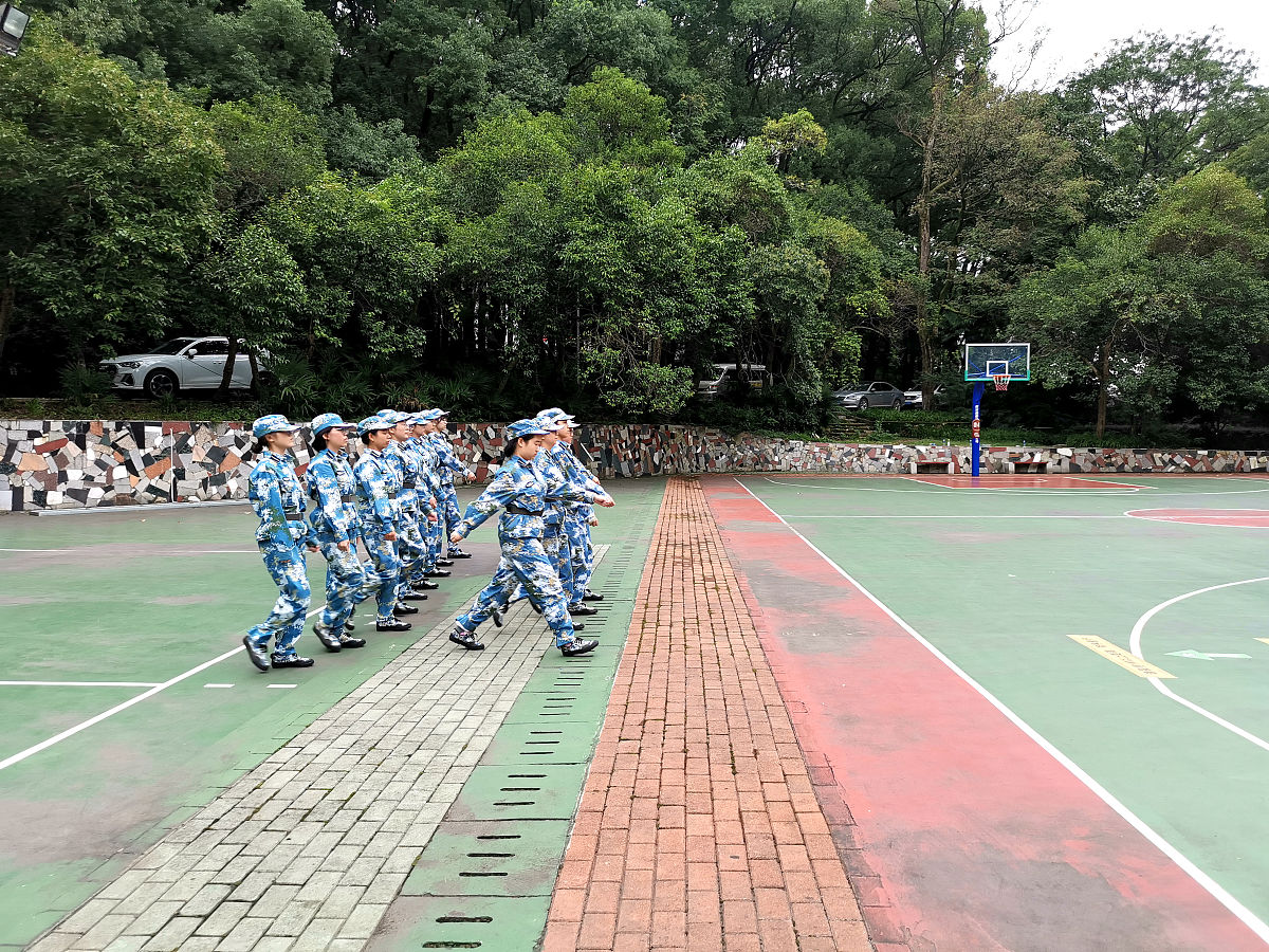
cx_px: 634
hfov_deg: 65.3
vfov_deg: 51.4
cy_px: 476
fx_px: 990
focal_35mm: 27
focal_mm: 5.58
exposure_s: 1/234
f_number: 1.8
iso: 50
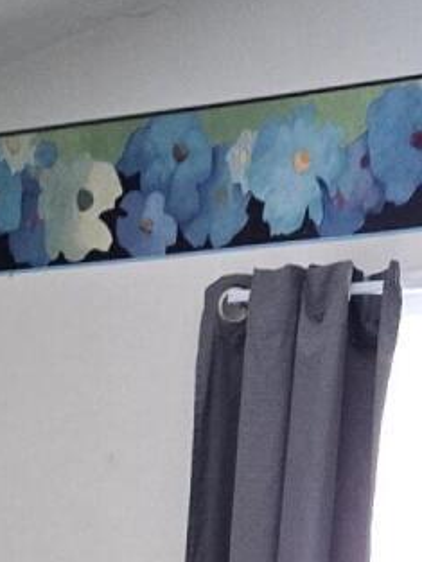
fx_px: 2388
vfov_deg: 11.2
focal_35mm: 147
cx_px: -40
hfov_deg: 10.0
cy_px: 1354
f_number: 1.8
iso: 320
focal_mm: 5.4
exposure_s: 1/120
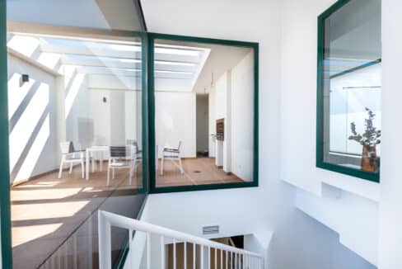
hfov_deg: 100.4
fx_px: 168
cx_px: 201
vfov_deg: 77.4
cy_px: 134
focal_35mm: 15
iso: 200
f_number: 9
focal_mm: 10
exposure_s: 1/250
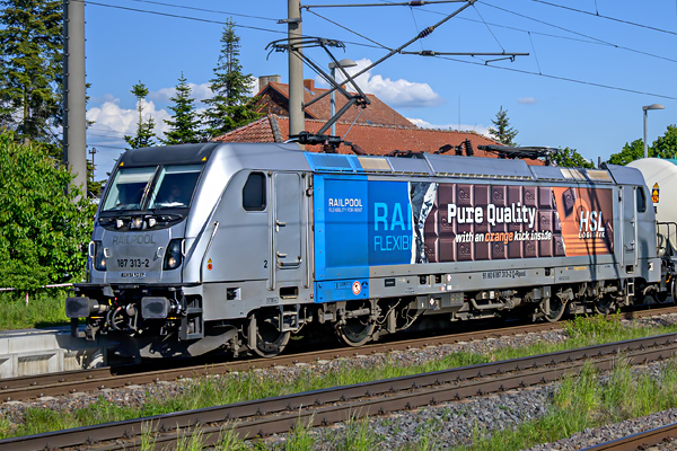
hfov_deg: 27.8
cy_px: 263
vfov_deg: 18.9
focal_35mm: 72
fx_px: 1354
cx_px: 468
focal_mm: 24
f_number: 8
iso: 200
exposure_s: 1/1000
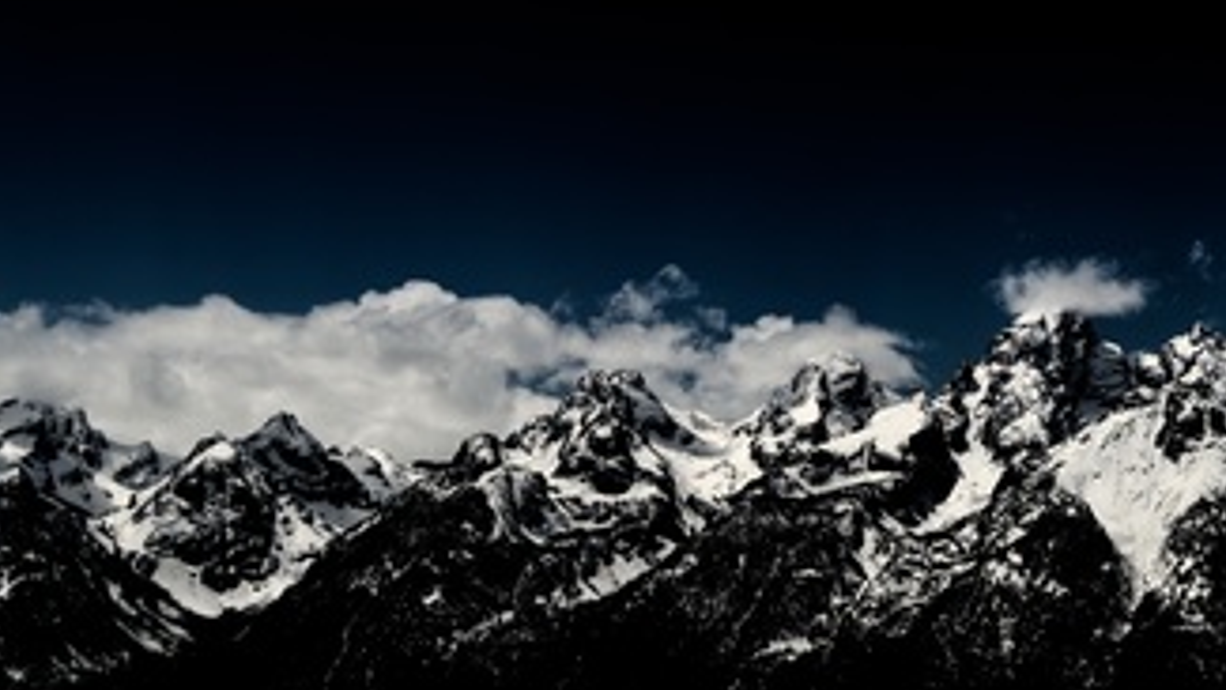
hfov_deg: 35.0
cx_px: 1052
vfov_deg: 21.1
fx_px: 1850
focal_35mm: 57
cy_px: 304
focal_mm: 21
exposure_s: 1/250
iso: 100
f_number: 10
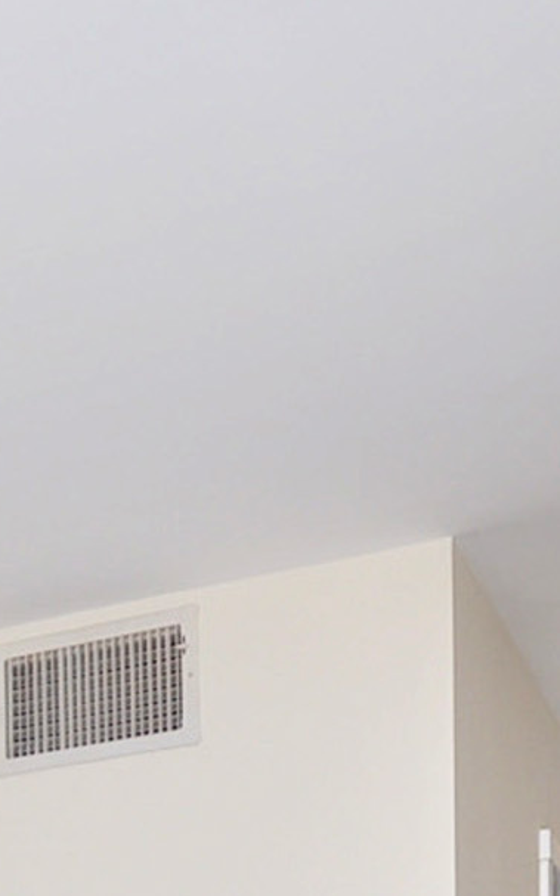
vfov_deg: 23.3
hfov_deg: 15.4
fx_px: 1784
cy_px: 1299
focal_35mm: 73
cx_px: -445
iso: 200
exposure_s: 1/40
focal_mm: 10
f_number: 7.1
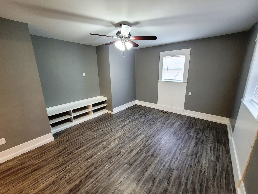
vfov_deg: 89.9
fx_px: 97
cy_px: 97
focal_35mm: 13
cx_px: 129
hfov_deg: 106.2
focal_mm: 2.2
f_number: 2.2
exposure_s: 1/40
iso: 320
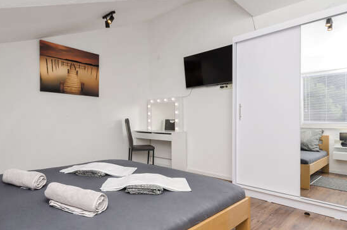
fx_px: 202
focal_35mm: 21
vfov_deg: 59.2
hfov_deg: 79.6
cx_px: 127
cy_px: 128
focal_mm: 10
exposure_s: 1/160
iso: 160
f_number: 8
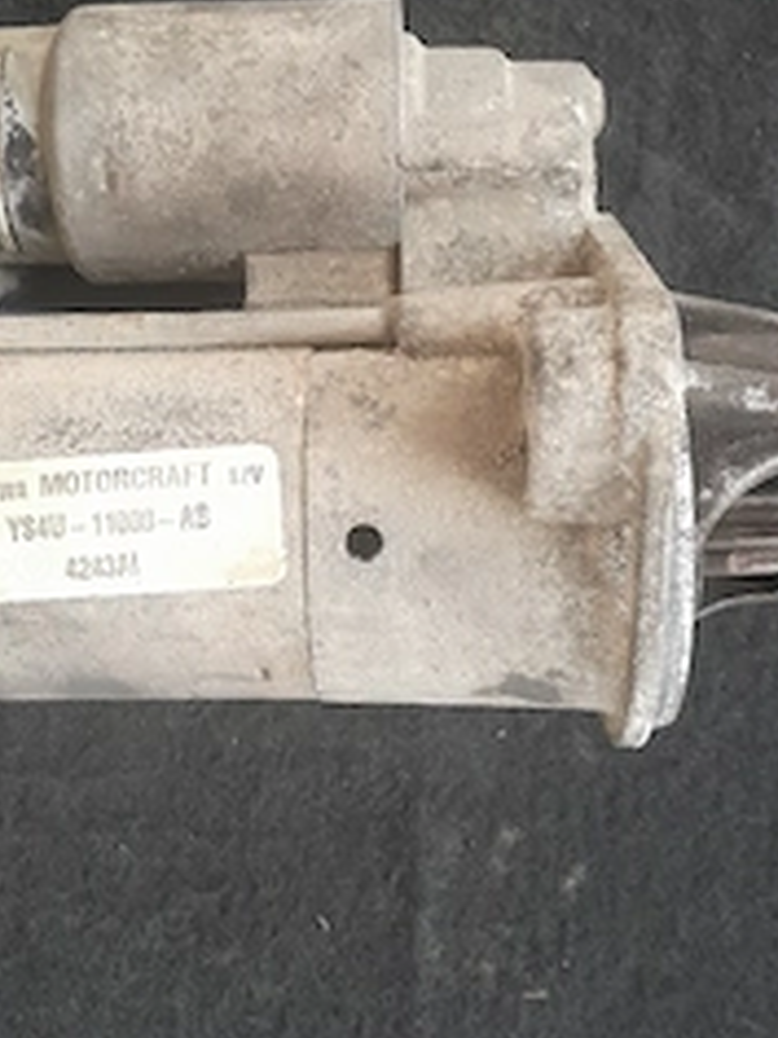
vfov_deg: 42.4
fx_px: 1319
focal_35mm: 44
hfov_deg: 32.8
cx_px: 338
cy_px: 356
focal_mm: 3.98
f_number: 1.8
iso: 500
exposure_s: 1/33
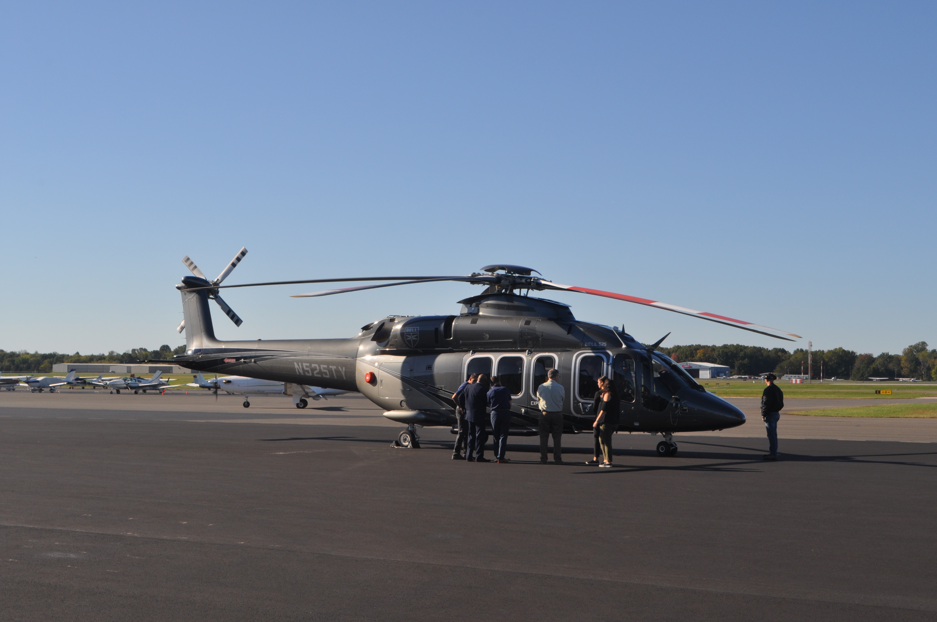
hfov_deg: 37.9
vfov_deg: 25.7
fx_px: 1365
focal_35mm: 52
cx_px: 468
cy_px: 311
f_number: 14
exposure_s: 1/200
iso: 200
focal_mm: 35
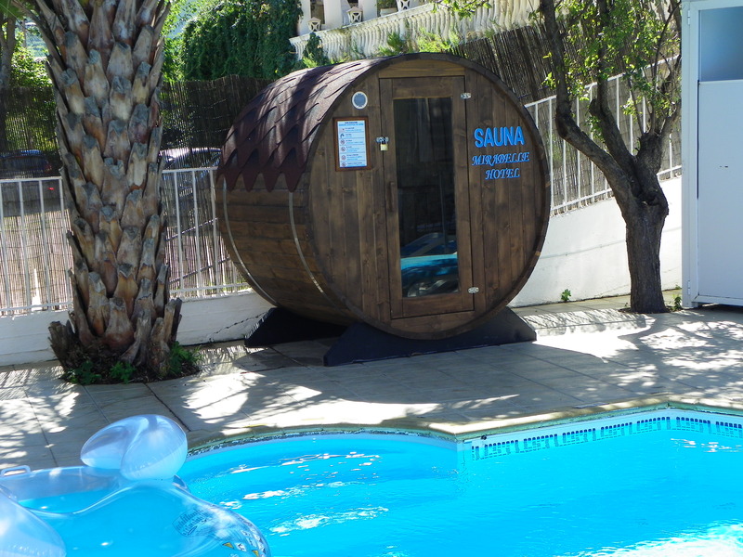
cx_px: 372
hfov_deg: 27.4
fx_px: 1524
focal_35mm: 71
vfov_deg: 20.7
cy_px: 278
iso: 64
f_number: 3.5
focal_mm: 12.6
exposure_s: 1/200
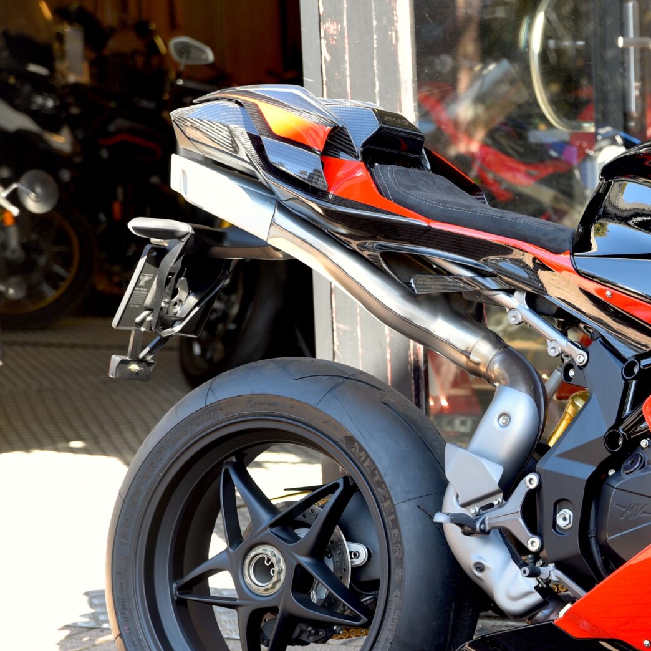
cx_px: 749
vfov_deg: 12.0
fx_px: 3106
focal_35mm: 146
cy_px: 412
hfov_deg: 11.7
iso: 200
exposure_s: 1/80
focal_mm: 70
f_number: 4.5
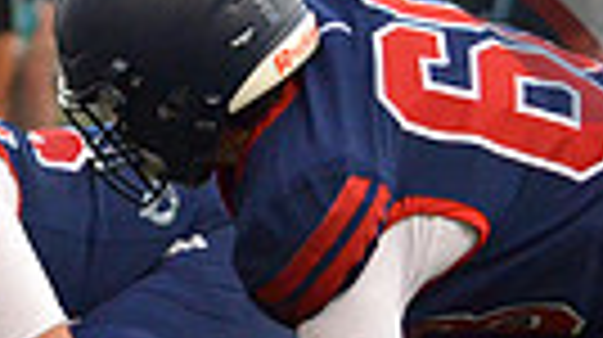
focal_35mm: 1119
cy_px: 302
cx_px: 86
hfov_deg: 1.9
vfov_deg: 1.1
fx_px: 17875
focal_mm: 165
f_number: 5
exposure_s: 1/500
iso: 2800
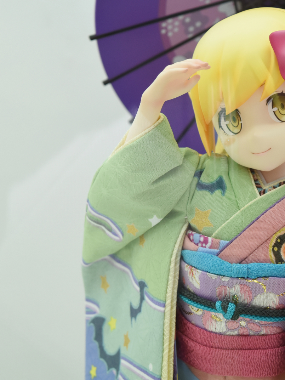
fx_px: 1314
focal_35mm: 120
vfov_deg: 16.5
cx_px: 249
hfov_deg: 12.3
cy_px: 189
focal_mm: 55
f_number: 8
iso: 640
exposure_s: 1/320
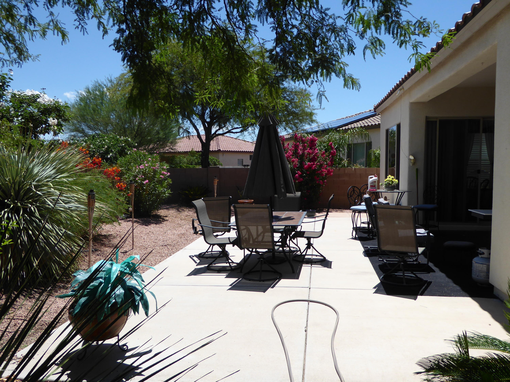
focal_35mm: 29
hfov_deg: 61.7
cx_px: 255
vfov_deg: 48.2
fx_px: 427
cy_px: 191
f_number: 3.5
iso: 80
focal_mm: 5
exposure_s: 1/800
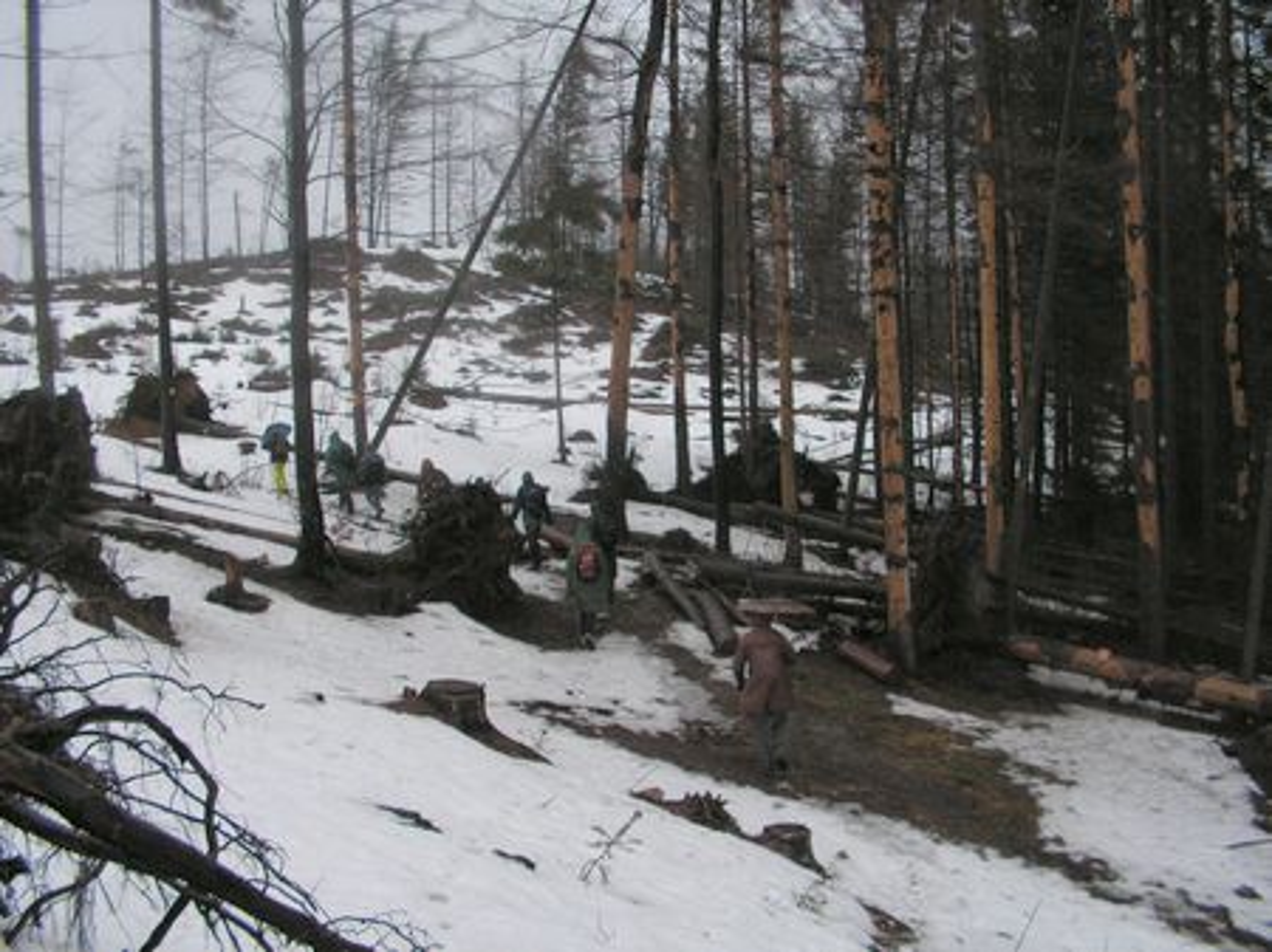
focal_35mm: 36
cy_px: 476
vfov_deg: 39.6
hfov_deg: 51.4
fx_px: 1322
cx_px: 636
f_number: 3.2
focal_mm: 6
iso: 50
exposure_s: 1/80
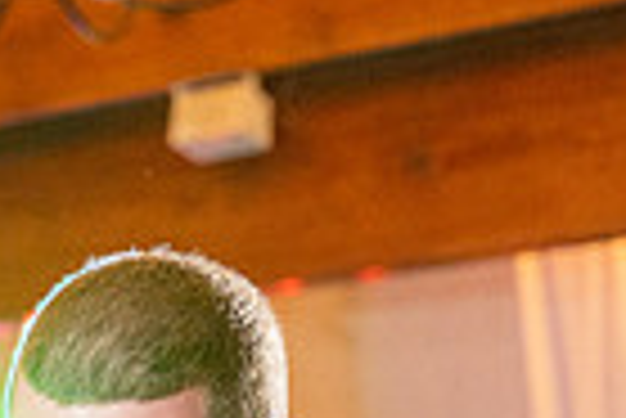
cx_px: -113
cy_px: 847
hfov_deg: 10.5
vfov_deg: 6.9
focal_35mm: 192
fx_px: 3342
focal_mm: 46
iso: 1600
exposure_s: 1/160
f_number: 2.8
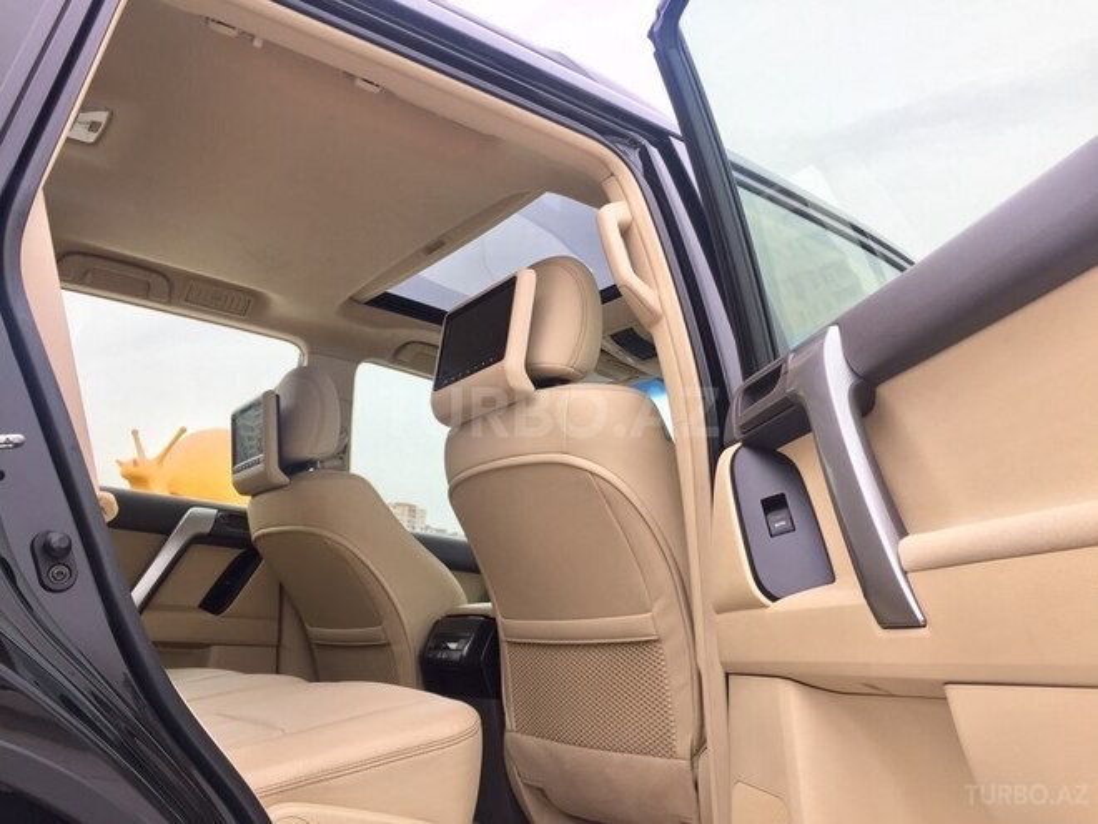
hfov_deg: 61.7
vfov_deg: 48.2
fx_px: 920
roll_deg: -2.8
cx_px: 549
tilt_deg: +12.5
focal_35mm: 29
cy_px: 412
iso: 32
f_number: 2.2
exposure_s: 1/120
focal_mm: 4.15
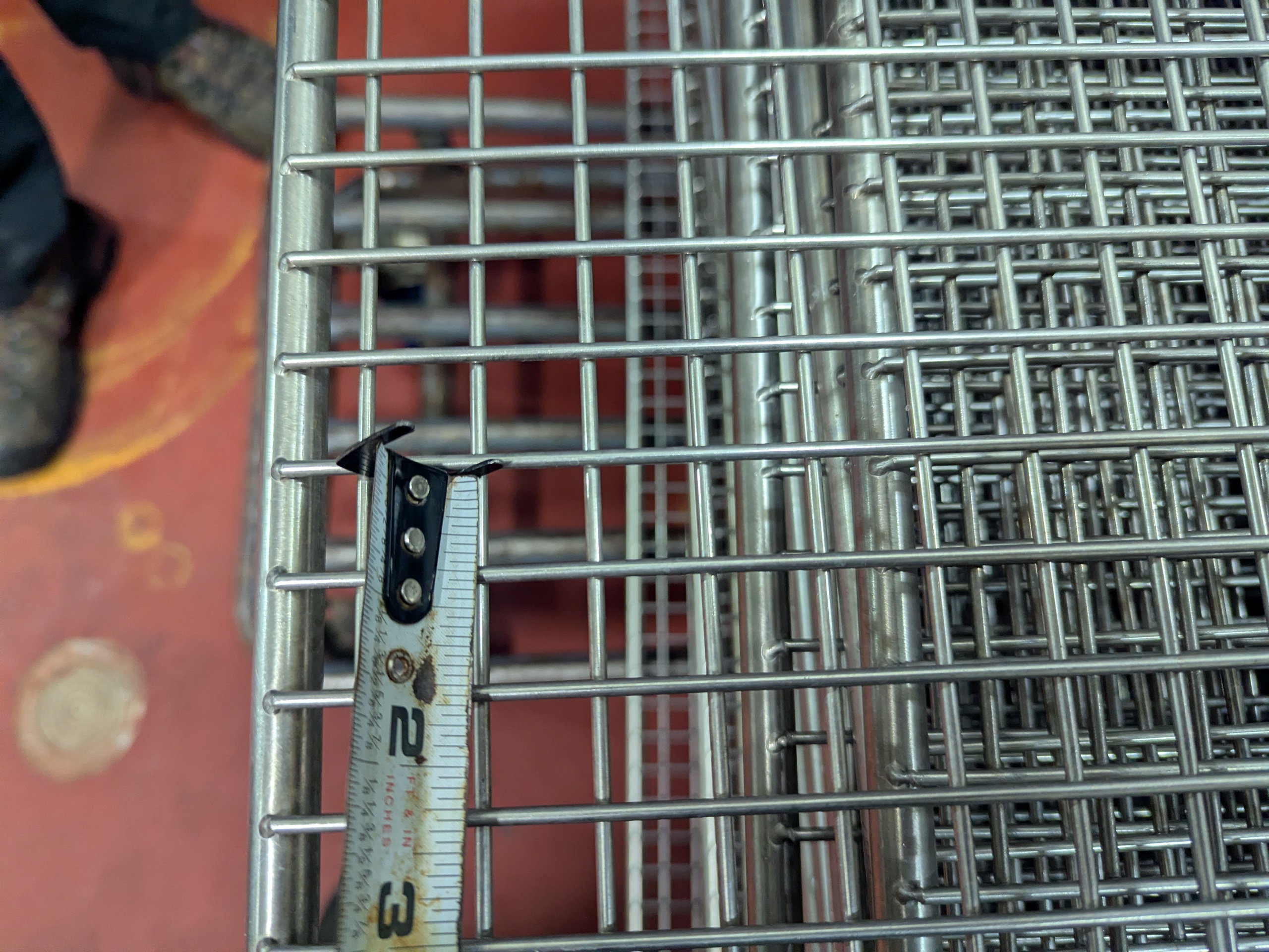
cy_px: 476
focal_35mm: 24
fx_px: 880
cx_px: 634
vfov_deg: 56.8
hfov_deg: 71.6
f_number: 1.85
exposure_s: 1/120
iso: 468
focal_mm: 6.81
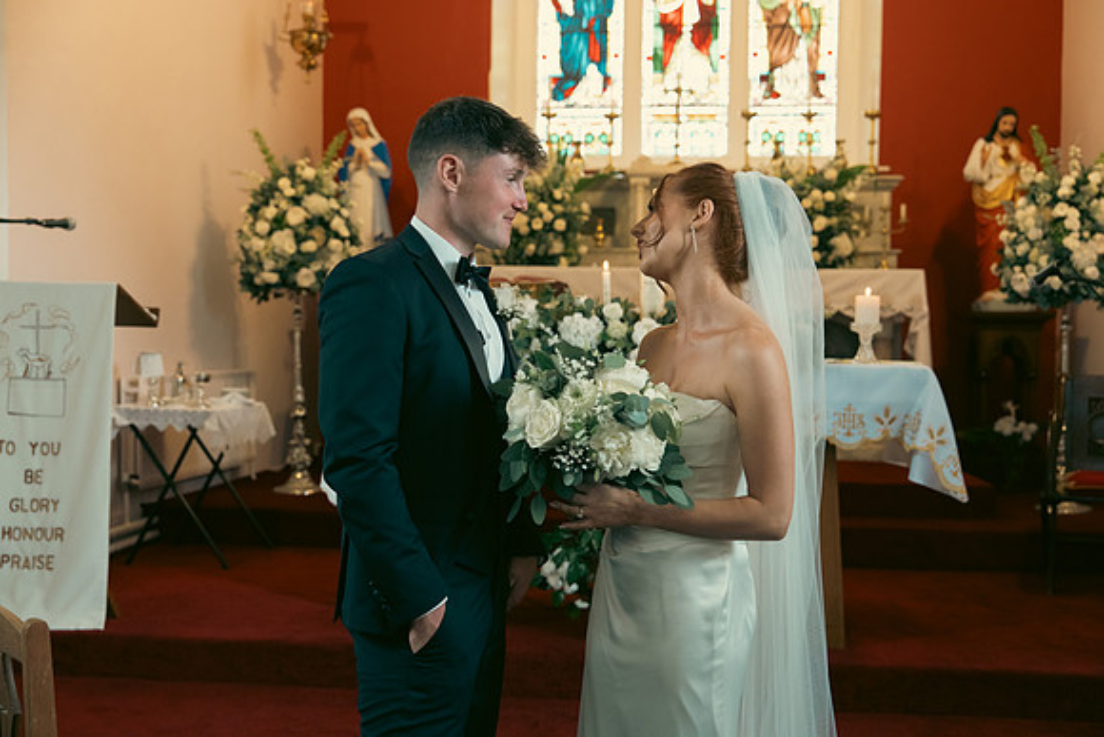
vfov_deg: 29.9
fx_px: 1380
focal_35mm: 45
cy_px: 368
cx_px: 552
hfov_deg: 43.6
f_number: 3.5
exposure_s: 1/200
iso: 2500
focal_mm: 45
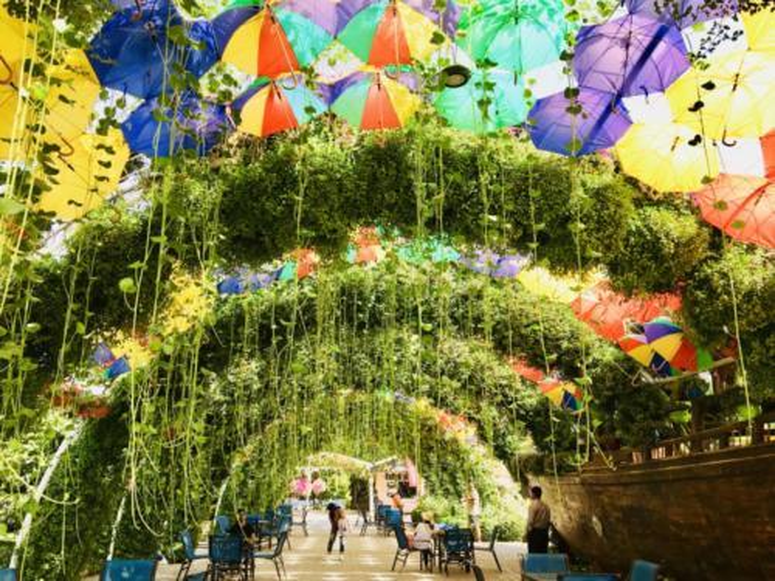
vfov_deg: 48.2
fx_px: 649
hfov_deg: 61.7
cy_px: 290
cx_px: 388
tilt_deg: +16.1
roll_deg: -0.4
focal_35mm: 29
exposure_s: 1/460
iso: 25
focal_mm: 4.15
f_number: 2.2
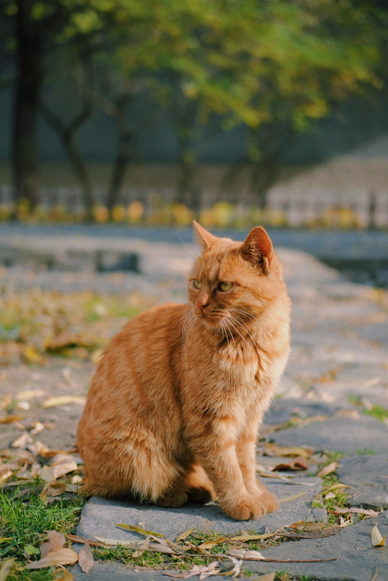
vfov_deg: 37.5
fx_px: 857
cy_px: 290
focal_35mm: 53
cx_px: 194
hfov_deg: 25.5
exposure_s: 1/600
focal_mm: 35
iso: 200
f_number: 2
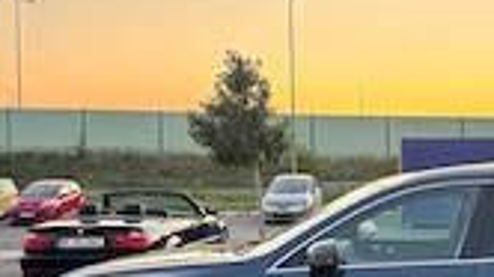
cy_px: 194
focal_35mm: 63
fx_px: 824
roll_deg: +0.6
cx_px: 420
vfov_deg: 19.0
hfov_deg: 32.1
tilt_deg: -0.9
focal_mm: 6.76
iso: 250
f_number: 1.78
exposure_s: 1/42
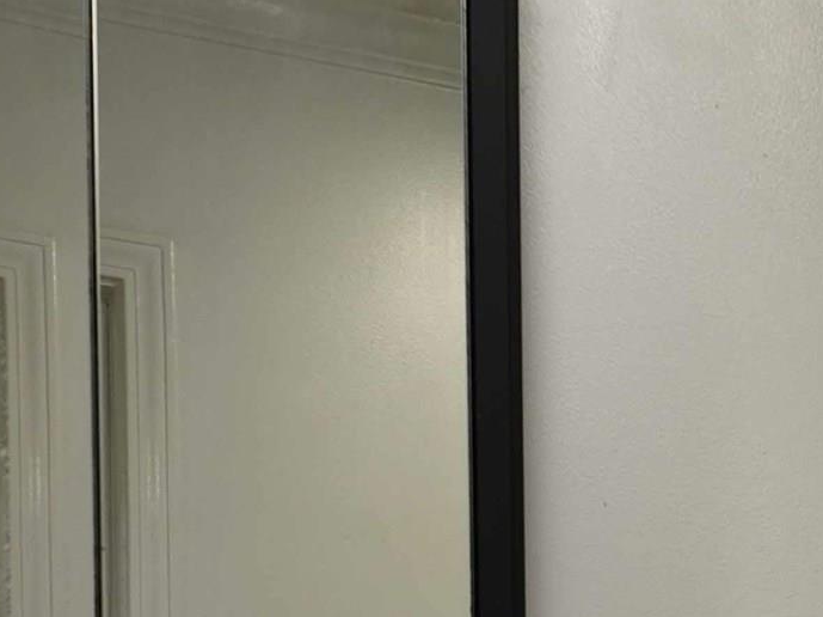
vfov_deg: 12.6
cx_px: 1057
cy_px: 1105
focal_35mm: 107
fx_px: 2543
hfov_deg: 17.3
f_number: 2.8
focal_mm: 12.29
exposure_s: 1/15
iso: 100
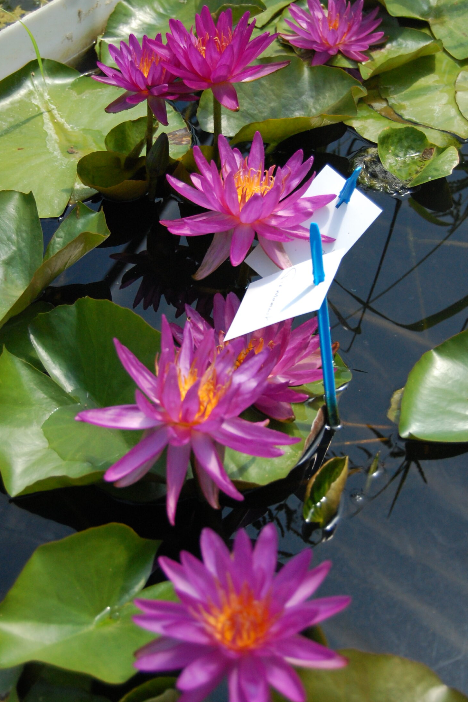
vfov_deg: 32.6
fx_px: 1200
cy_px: 344
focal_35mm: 62
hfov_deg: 22.1
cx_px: 237
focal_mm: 35
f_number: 4.8
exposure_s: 1/3200
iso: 800
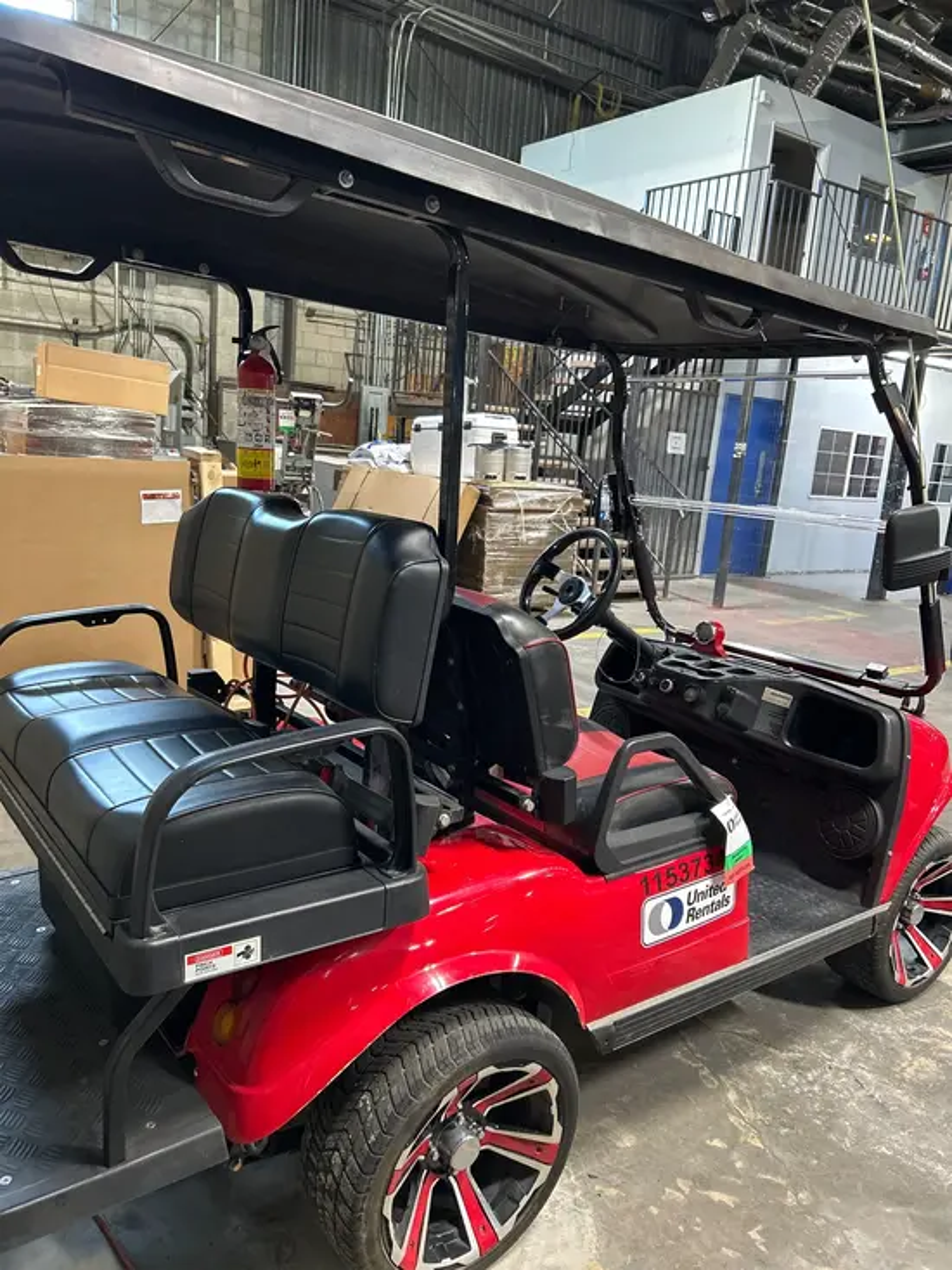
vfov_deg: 67.3
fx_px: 953
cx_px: 476
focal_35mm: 26
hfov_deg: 53.1
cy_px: 635
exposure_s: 1/60
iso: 400
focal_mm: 5.7
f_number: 1.5
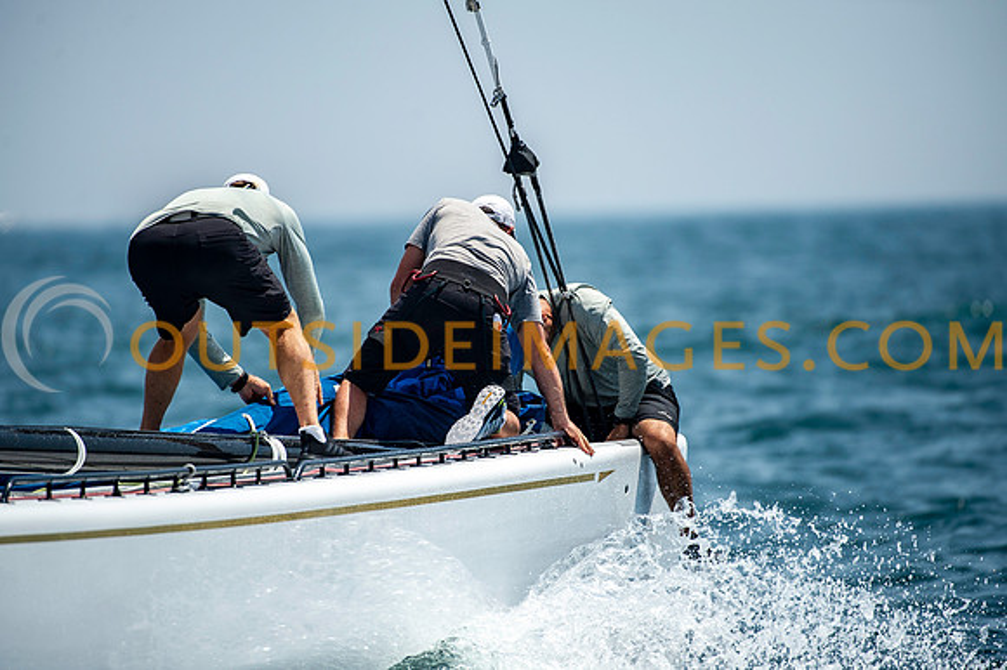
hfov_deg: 4.9
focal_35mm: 419
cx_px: 504
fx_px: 11718
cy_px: 335
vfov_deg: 3.3
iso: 400
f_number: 5
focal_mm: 400
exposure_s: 1/2500
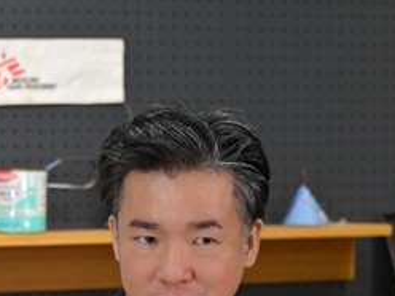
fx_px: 2818
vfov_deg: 6.0
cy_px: 372
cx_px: -204
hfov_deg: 7.9
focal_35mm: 247
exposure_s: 1/320
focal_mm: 56
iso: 800
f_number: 3.5
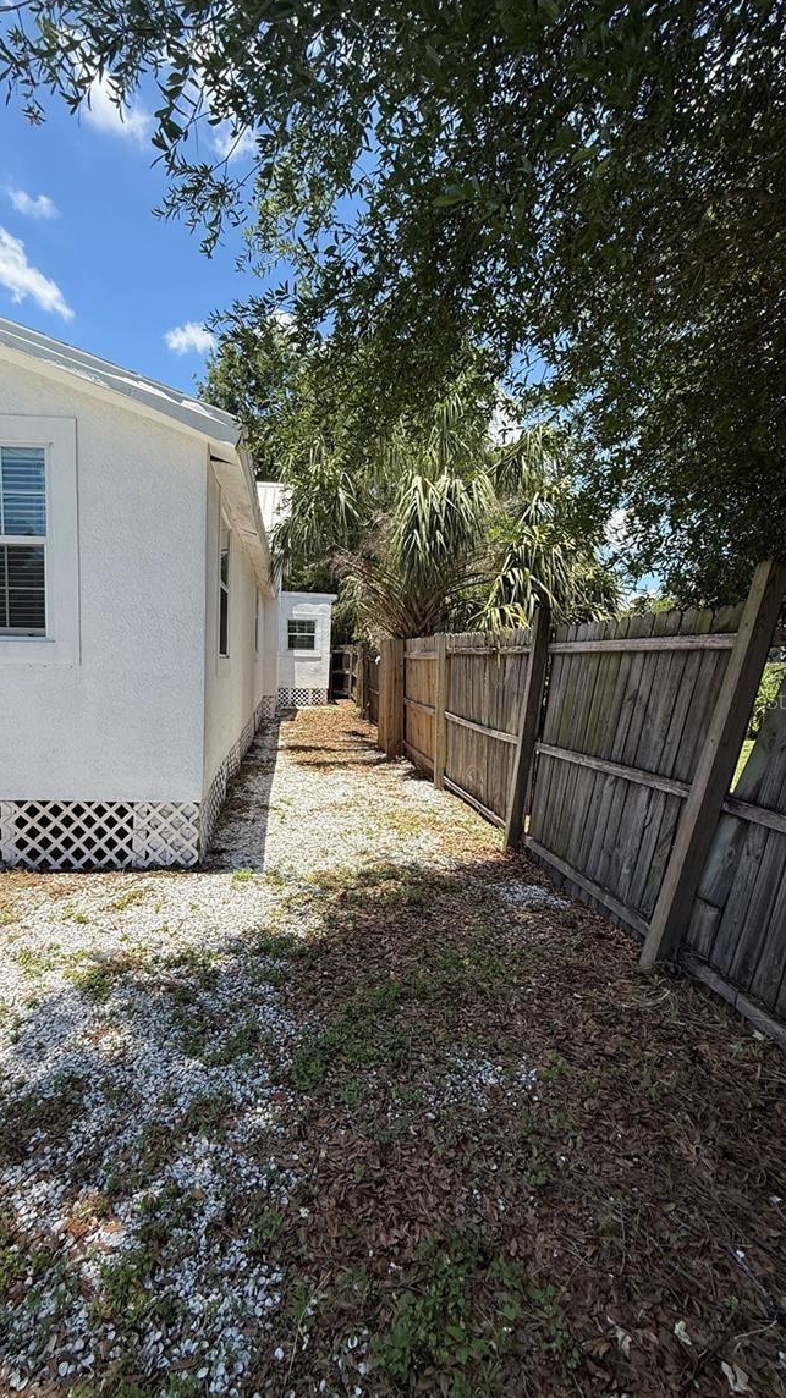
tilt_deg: -3.0
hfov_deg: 66.6
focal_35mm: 16
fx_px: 593
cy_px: 699
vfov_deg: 99.4
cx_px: 330
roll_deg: -0.3
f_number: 2.2
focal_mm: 2.22
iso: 50
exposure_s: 1/1105
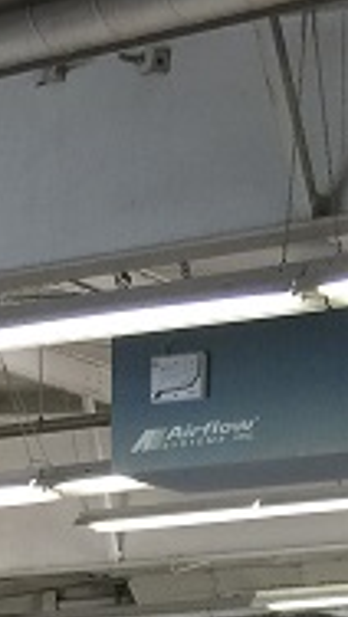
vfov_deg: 14.4
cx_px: -79
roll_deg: +0.1
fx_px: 2243
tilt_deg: -4.7
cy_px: 994
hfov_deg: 8.8
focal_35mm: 137
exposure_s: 1/30
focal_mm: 4.15
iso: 50
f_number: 2.2
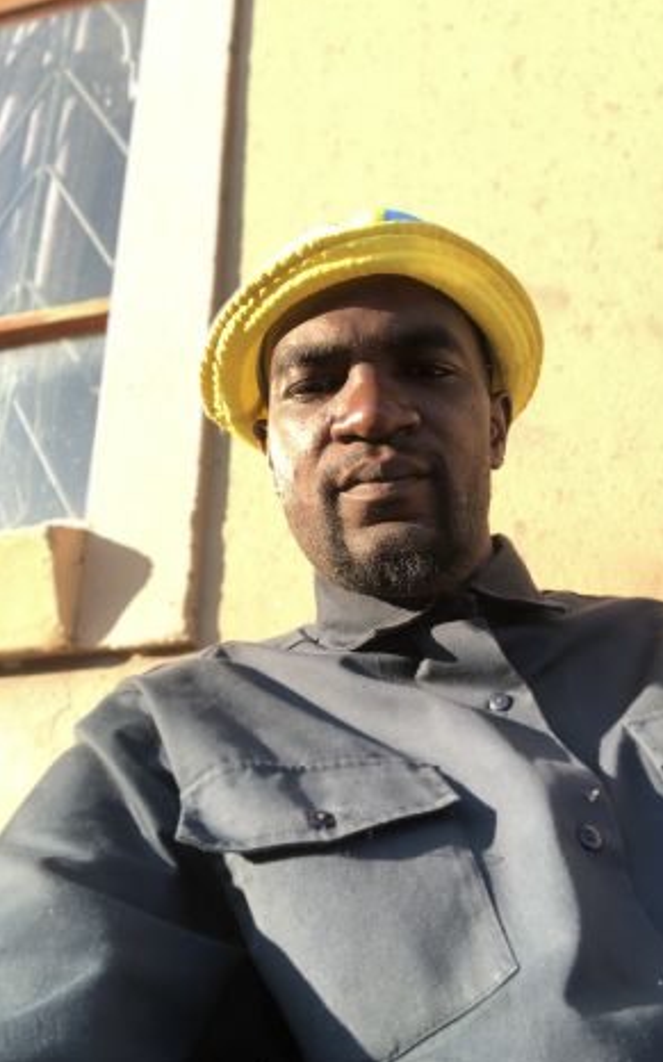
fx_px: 1012
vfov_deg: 55.3
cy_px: 529
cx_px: 409
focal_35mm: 35
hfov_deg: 36.1
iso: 20
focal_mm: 2.87
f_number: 2.2
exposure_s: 1/165
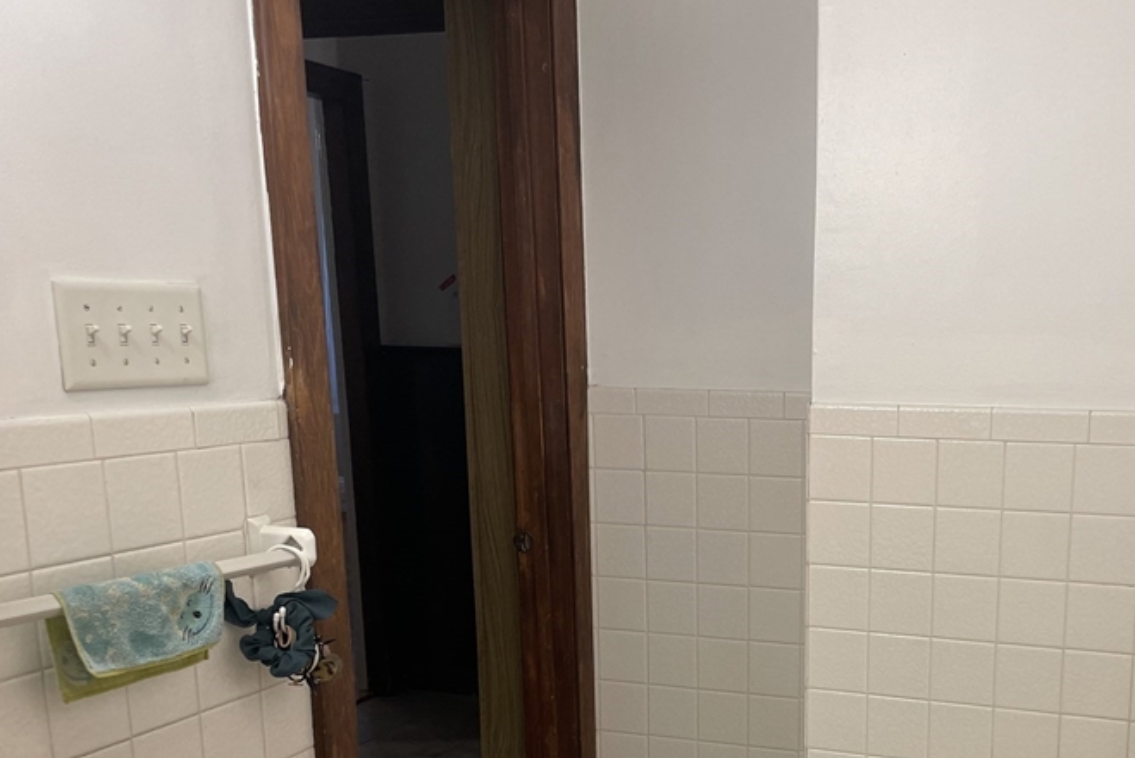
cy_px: 646
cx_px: 822
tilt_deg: -11.8
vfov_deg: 30.8
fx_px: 1325
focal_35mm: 42
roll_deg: -0.6
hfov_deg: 45.1
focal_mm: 4.2
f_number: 1.6
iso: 80
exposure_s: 1/120
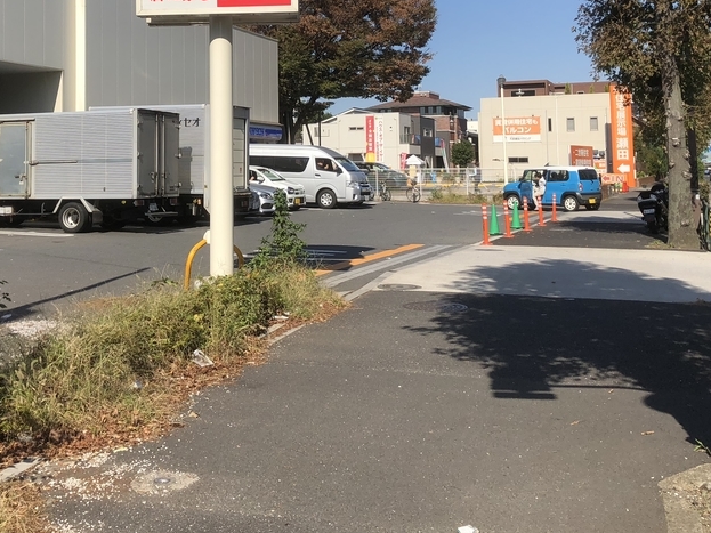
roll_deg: -1.2
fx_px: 945
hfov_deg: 41.0
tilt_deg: +3.3
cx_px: 268
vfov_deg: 30.7
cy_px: 103
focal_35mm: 46
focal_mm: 3.99
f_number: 1.8
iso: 20
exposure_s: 1/2288
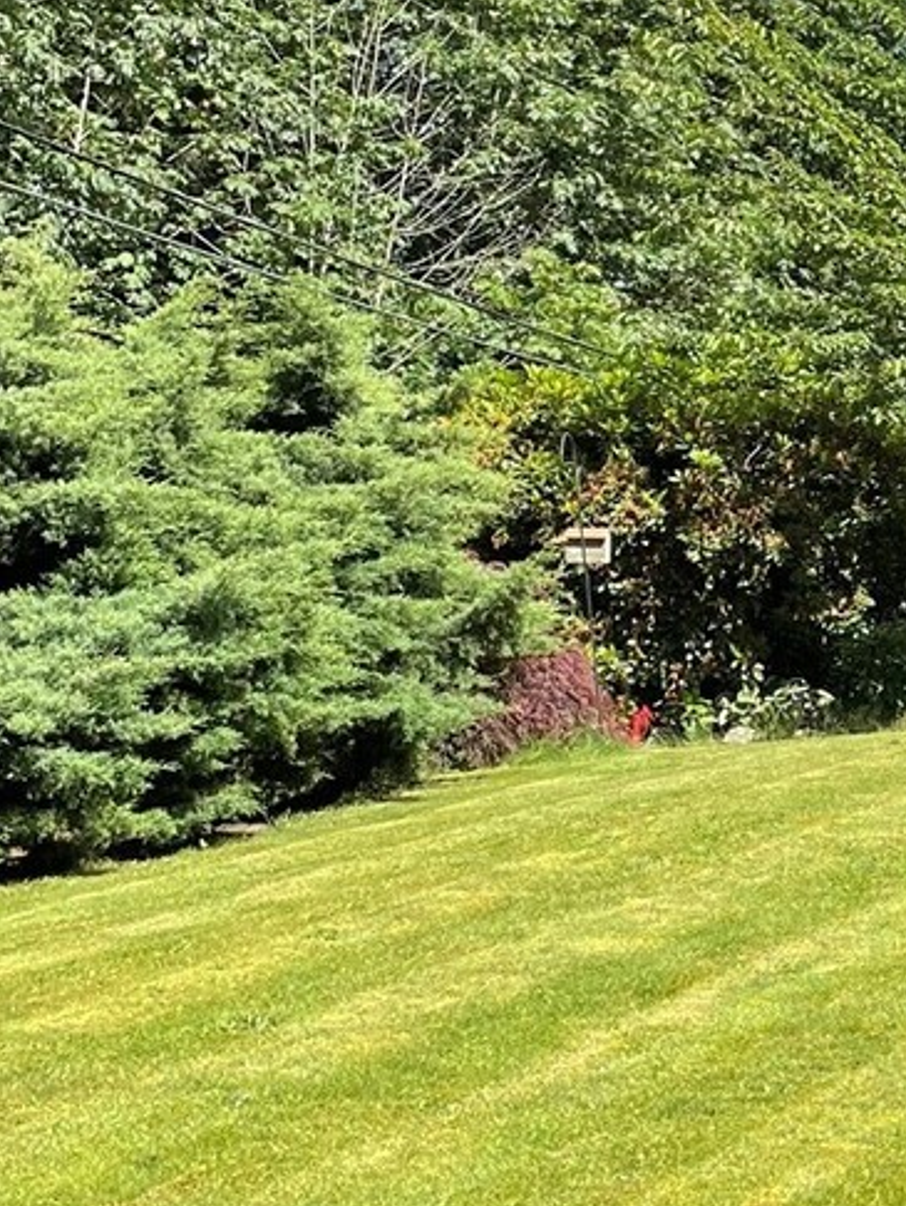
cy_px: 367
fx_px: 2685
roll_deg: -0.5
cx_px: 1117
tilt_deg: +3.1
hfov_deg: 18.1
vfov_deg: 25.1
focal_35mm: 77
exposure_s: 1/3861
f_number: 1.6
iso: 32
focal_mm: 4.2
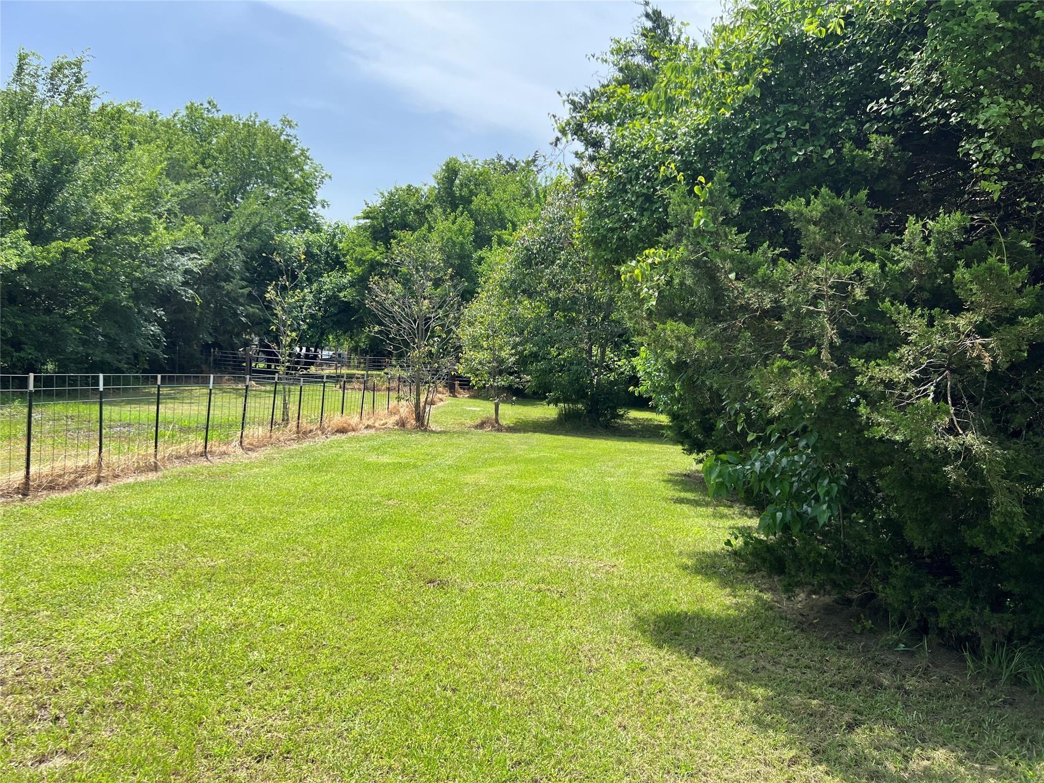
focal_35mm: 26
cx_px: 522
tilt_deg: -0.5
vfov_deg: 53.1
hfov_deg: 67.3
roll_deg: -2.5
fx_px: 784
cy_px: 392
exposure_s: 1/1838
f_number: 1.5
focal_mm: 5.7
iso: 50
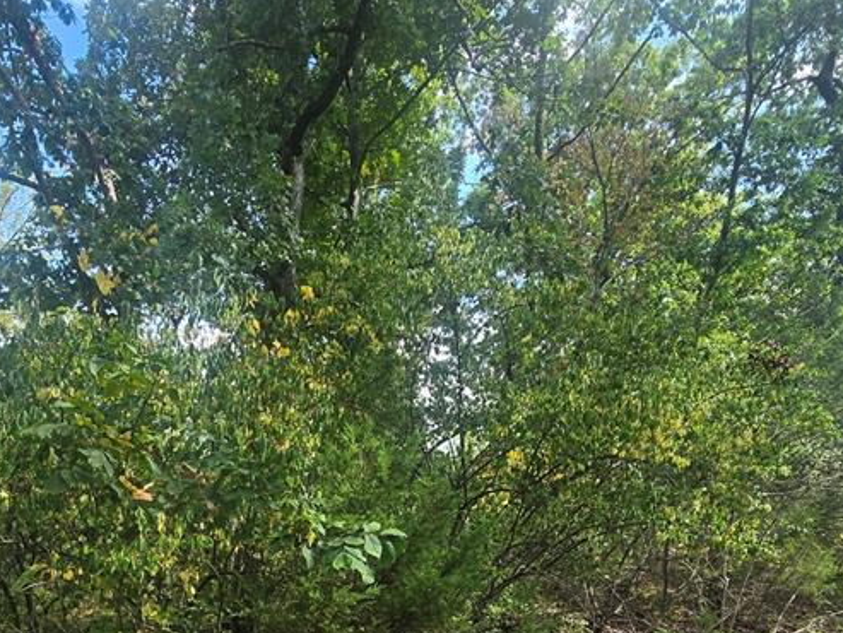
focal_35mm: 27
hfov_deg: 64.0
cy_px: 616
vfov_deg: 44.6
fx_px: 658
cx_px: 296
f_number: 2.2
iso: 50
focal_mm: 2.2
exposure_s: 1/574
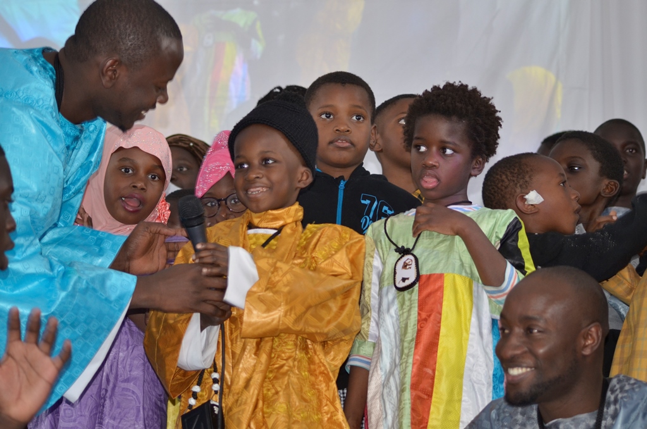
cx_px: 324
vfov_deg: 13.0
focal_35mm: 105
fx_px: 1883
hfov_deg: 19.5
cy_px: 214
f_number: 4
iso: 640
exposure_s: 1/50
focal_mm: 70
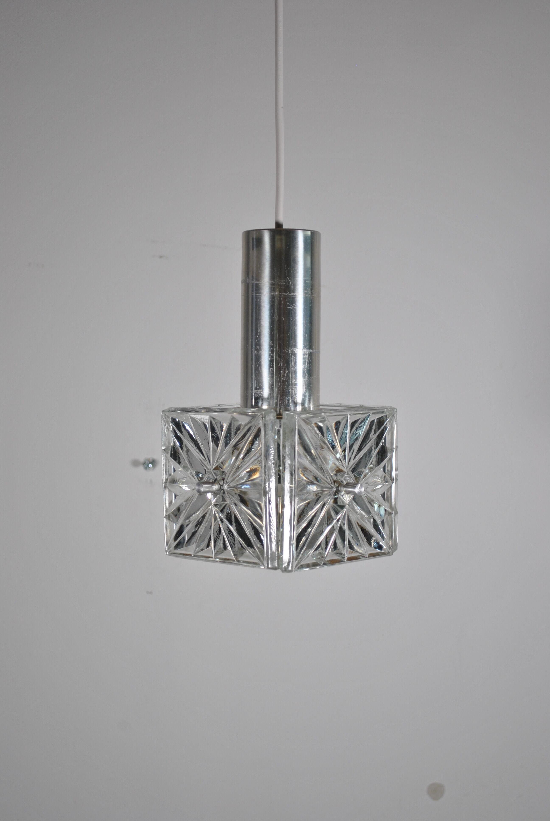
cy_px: 410
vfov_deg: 33.4
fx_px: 1371
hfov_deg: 22.7
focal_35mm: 60
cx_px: 275
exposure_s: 1/80
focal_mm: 40
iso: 200
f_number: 5.3
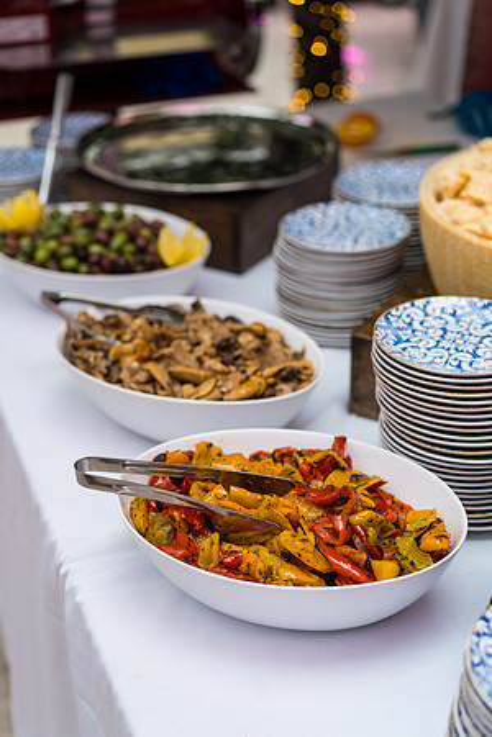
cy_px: 368
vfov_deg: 36.2
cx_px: 246
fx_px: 1127
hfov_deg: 24.6
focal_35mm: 55
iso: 400
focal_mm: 55
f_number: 2.8
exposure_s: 1/320
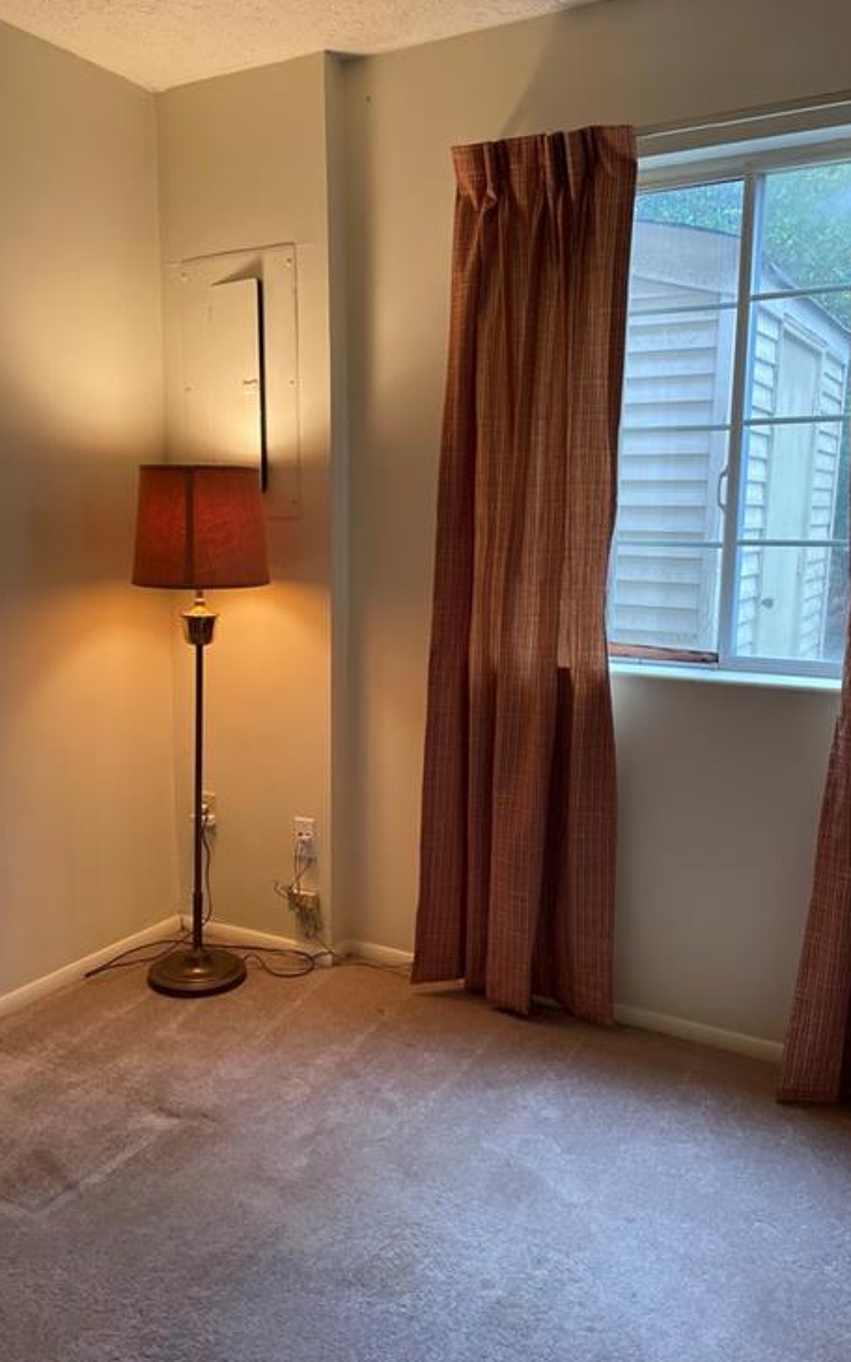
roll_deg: +0.1
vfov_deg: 64.6
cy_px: 659
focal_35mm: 29
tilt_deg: -8.3
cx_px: 379
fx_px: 1077
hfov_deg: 43.1
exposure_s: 1/120
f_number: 1.6
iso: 125
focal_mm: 4.2
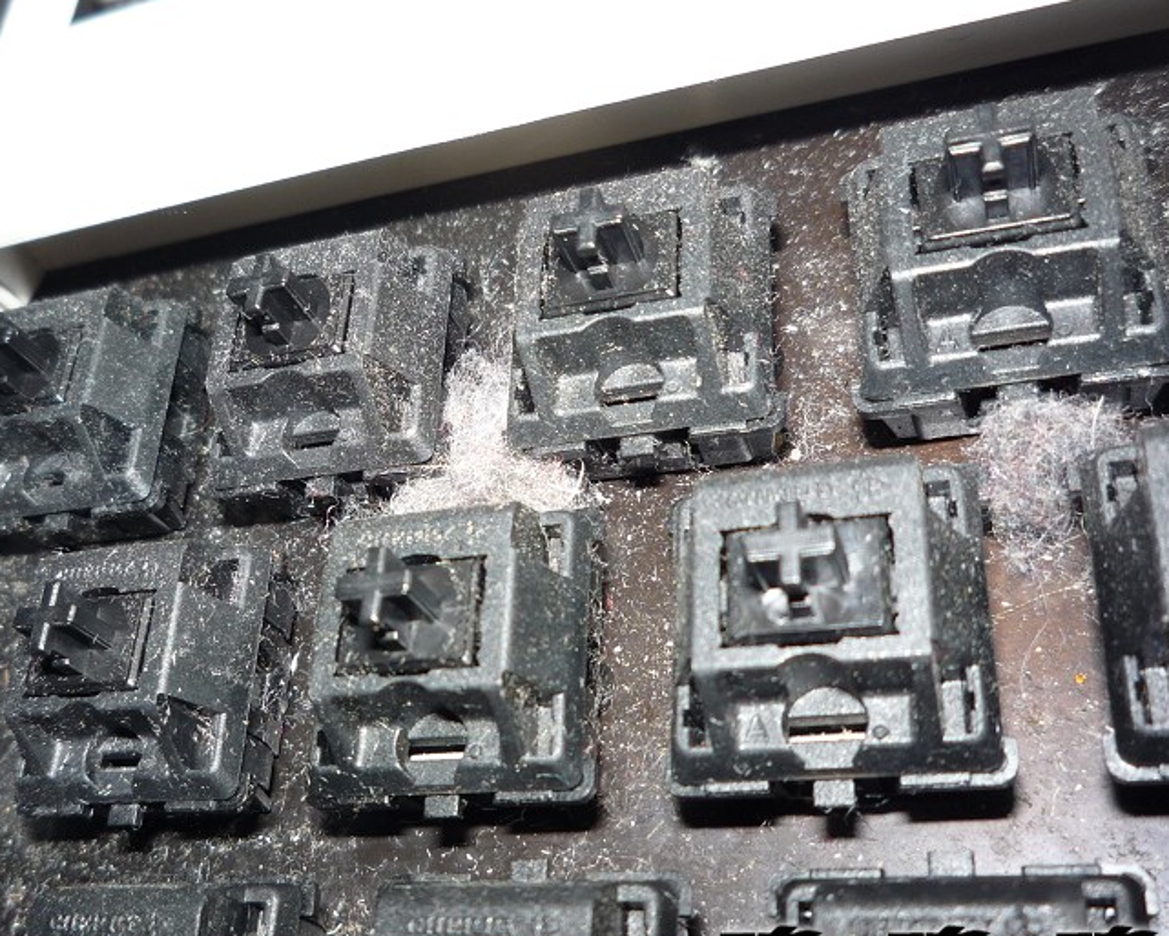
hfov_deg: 46.6
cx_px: 476
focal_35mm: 39
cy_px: 515
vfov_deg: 38.2
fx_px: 1350
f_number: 4
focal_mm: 5.2
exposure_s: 1/30
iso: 100
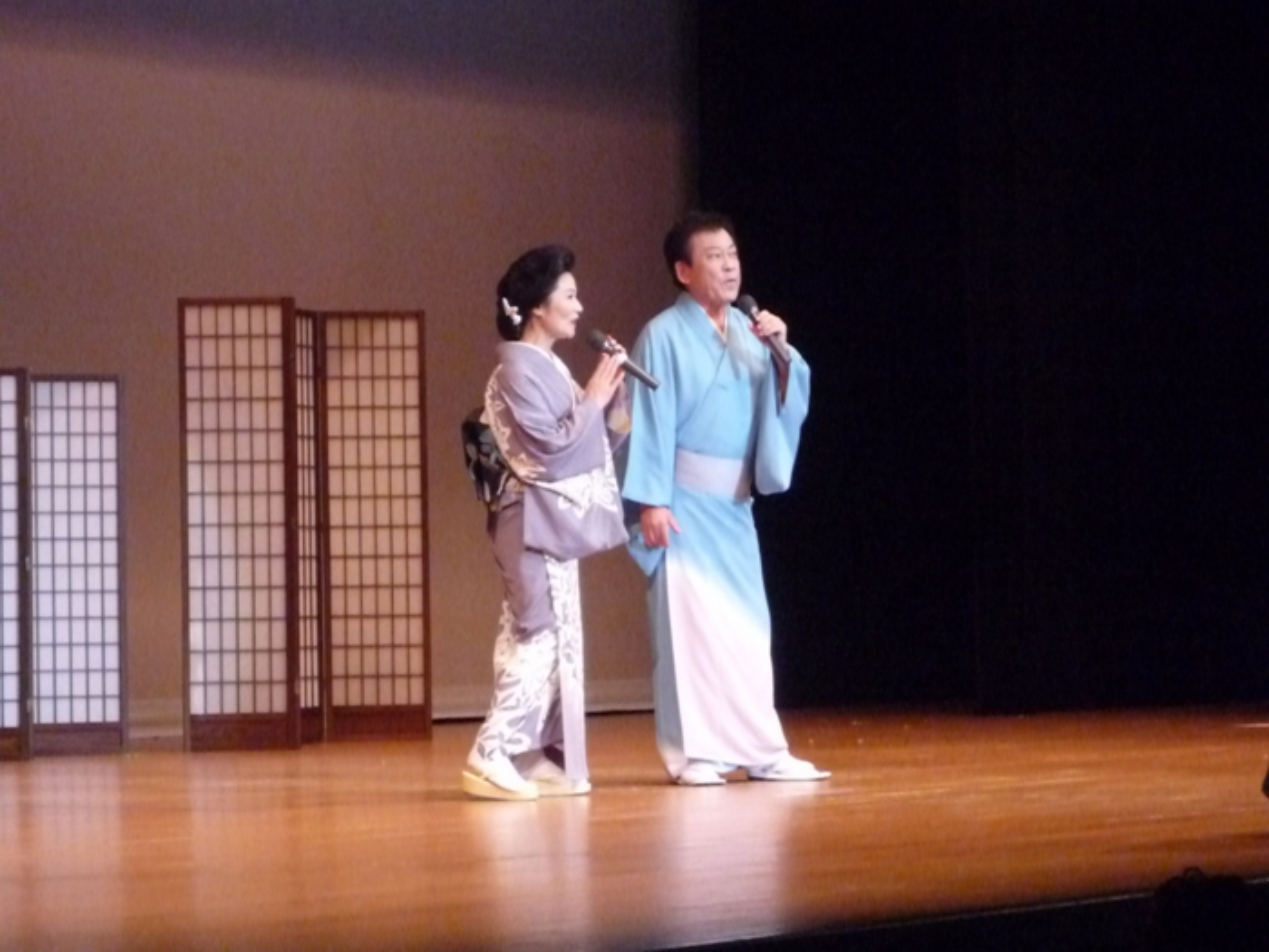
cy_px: 476
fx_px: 4399
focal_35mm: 120
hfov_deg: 16.4
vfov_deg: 12.3
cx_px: 634
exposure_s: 1/125
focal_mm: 20.8
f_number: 5.8
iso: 2000
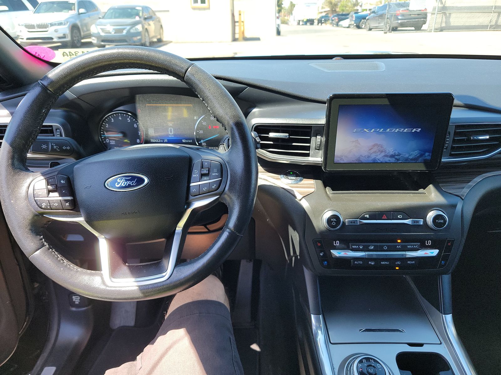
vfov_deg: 56.8
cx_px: 250
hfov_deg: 71.6
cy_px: 188
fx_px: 347
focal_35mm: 24
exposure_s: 1/119
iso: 74
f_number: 1.8
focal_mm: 6.7
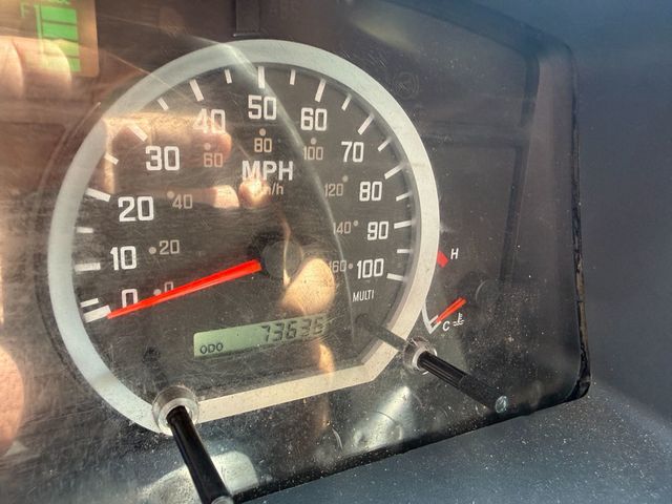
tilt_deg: -41.7
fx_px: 485
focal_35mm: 25
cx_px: 336
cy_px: 252
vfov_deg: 54.9
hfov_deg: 69.4
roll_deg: -24.6
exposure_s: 1/99
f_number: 2.2
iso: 160
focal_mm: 2.22
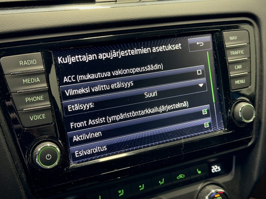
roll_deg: -3.0
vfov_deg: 30.3
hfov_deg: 39.7
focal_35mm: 48
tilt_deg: -26.0
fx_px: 369
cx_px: 133
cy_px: 100
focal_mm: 6.76
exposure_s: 1/34
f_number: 1.78
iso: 500
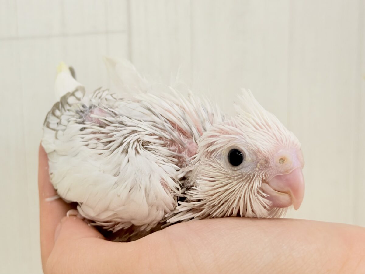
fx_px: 506
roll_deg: +2.1
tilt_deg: -11.5
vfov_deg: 30.3
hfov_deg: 39.7
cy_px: 137
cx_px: 182
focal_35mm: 48
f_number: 1.78
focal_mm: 6.76
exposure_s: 1/50
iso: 100
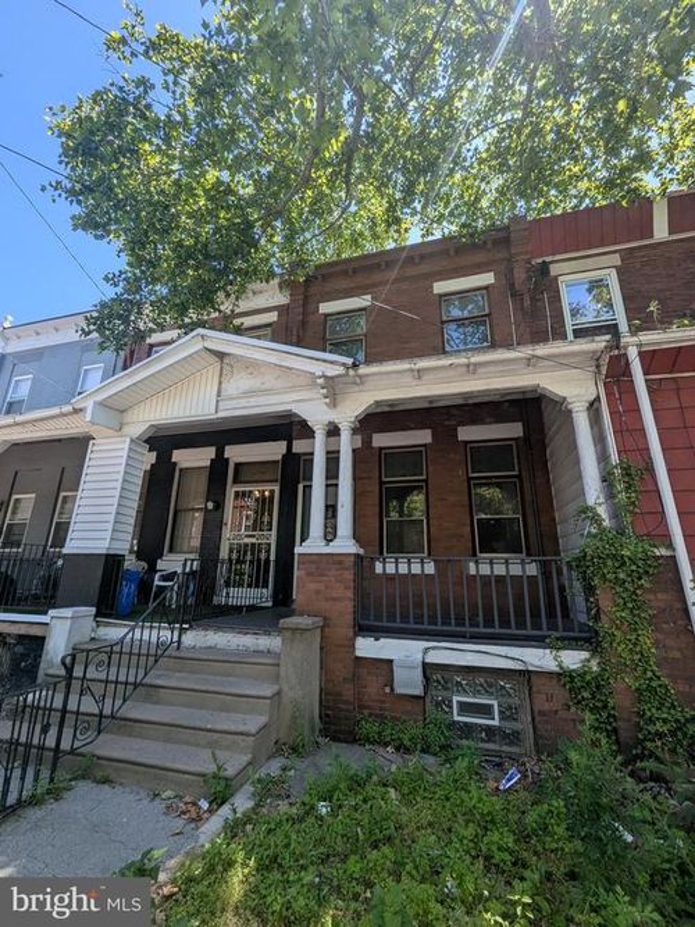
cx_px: 348
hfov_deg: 89.9
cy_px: 464
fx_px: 348
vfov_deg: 106.2
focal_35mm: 13
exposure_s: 1/471
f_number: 2.2
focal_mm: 1.95
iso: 46
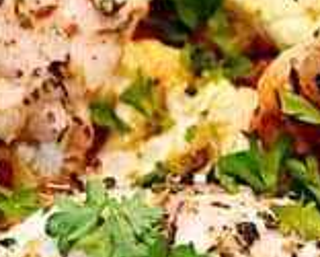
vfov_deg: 4.8
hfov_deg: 5.9
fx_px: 3080
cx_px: 103
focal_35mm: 325
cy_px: 175
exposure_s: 1/60
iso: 450
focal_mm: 50
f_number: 4.8
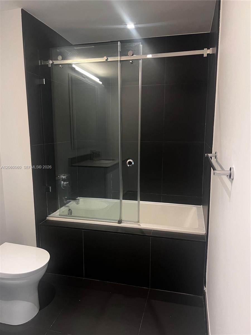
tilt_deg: -9.1
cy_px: 168
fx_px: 251
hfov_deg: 53.1
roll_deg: -0.2
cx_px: 126
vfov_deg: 67.3
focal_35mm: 26
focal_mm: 5.7
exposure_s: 1/60
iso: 200
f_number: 1.5
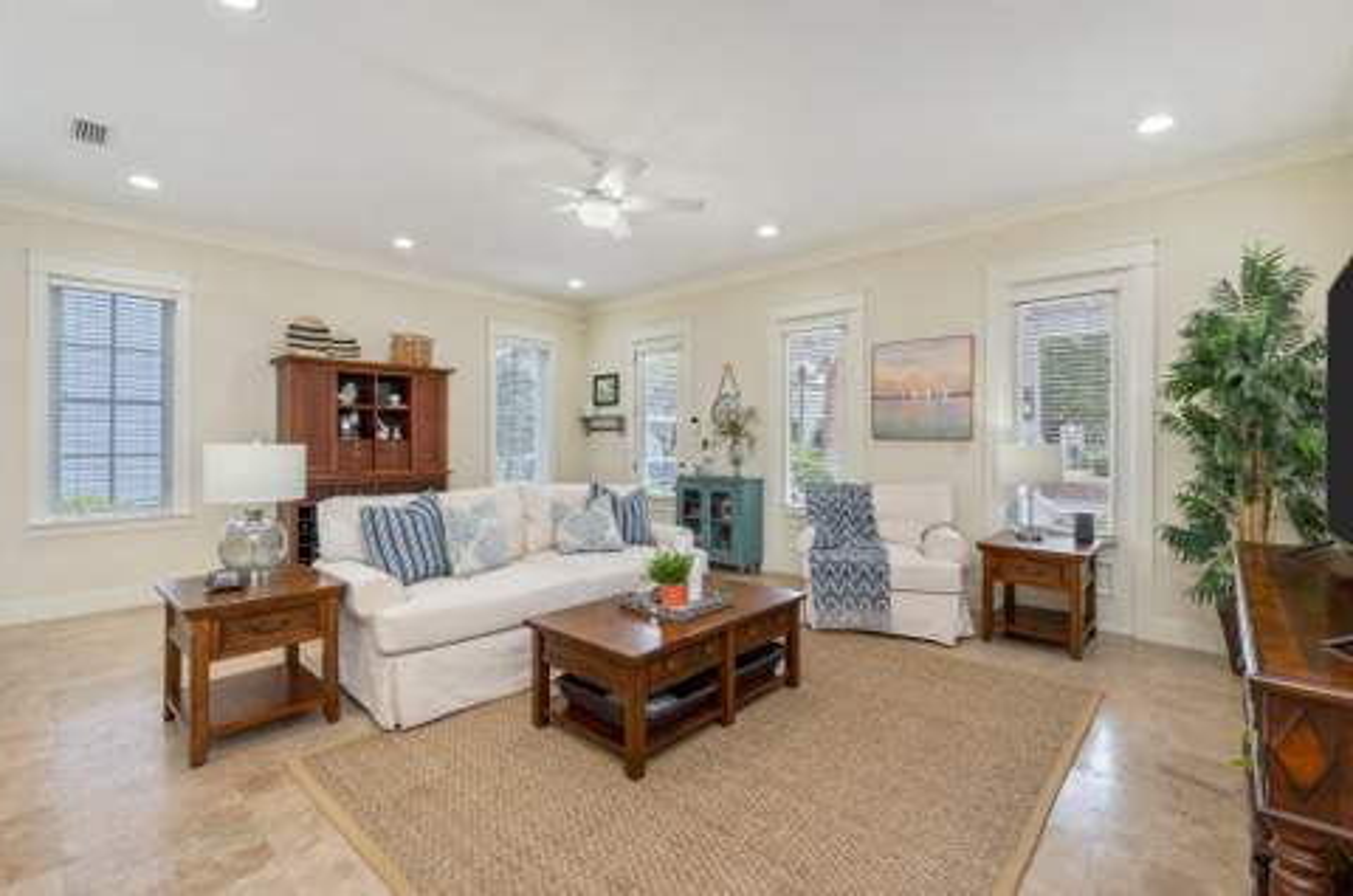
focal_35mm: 16
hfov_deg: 98.6
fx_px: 581
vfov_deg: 75.3
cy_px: 448
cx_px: 676
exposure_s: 1/30
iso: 400
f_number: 9
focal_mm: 15.5
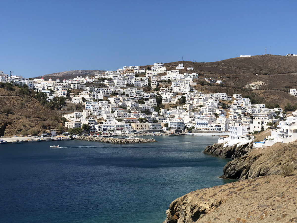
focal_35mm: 52
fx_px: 446
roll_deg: +0.3
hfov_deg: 36.8
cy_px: 112
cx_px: 148
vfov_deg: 28.0
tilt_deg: +0.1
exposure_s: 1/1656
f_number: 2.4
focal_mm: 6
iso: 16
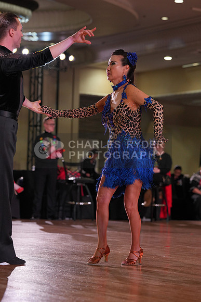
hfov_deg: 13.0
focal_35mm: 105
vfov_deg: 19.5
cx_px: 100
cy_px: 151
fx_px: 879
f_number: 4
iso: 1000
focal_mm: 105
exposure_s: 1/400
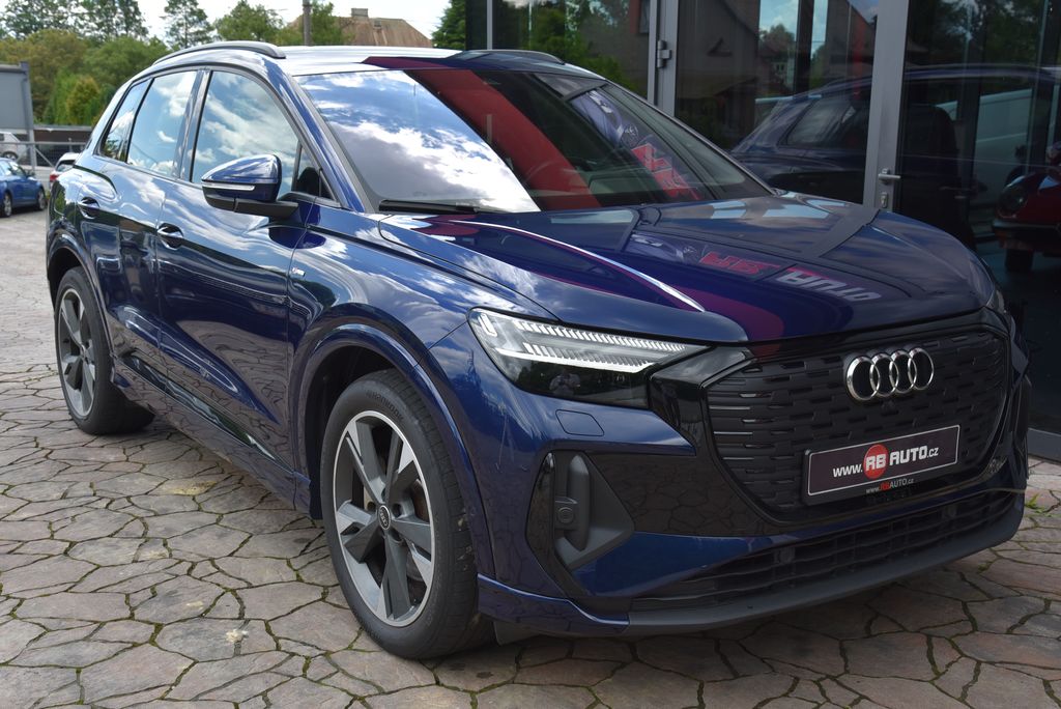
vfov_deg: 30.6
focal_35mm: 44
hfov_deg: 44.5
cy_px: 354
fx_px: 1297
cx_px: 530
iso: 500
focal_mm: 44
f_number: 9
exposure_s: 1/320
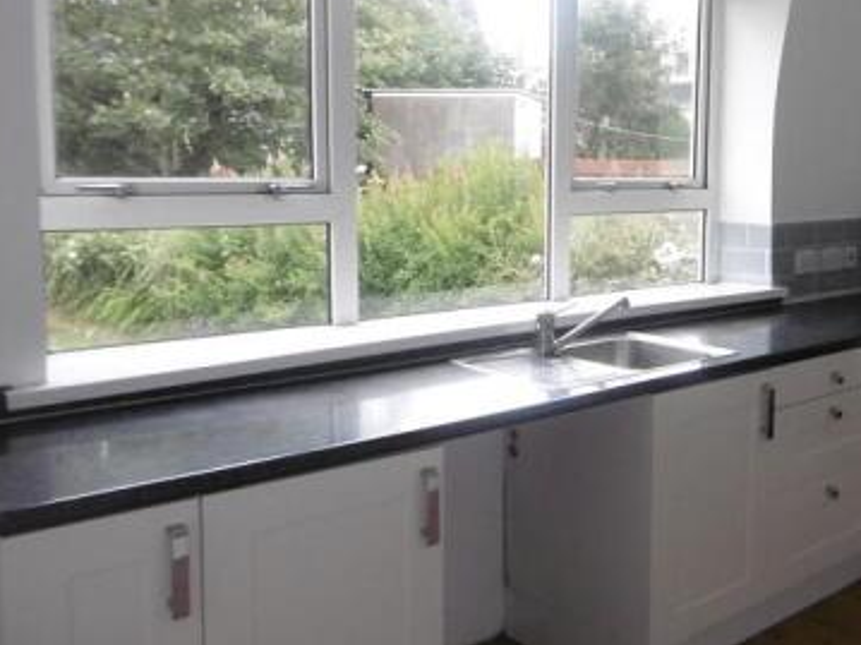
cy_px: 267
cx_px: 639
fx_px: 970
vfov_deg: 36.7
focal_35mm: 39
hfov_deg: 46.3
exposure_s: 1/60
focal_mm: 4.3
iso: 250
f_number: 3.1
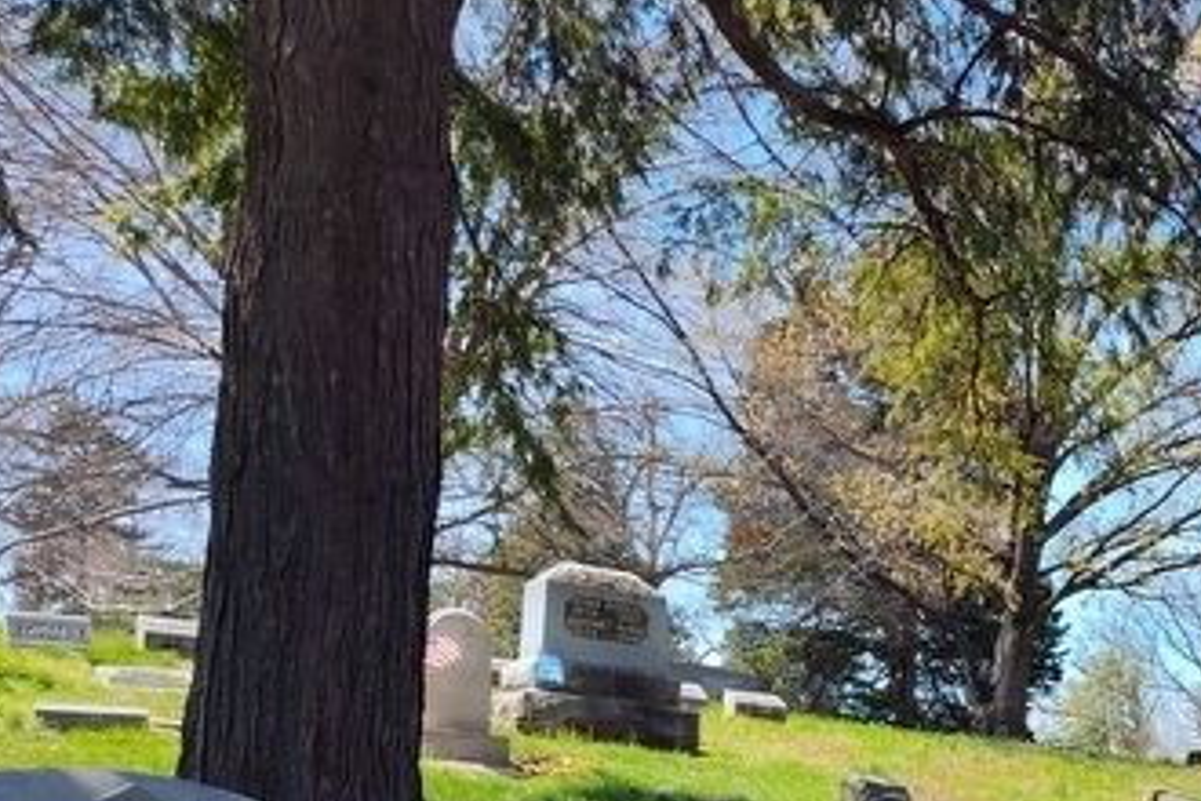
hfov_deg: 30.3
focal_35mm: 58
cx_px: 1372
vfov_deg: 22.0
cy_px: 907
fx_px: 1935
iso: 100
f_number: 1.8
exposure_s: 1/954
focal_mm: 5.56
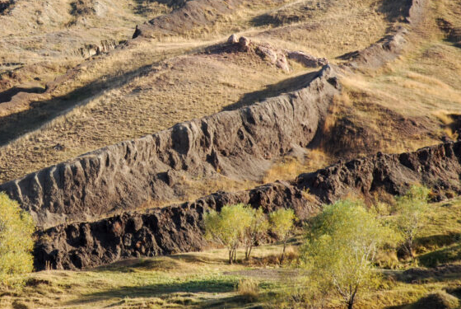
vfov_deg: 10.2
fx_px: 1731
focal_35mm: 135
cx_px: 95
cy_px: 86
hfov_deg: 15.1
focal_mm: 56
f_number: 9
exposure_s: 1/125
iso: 200
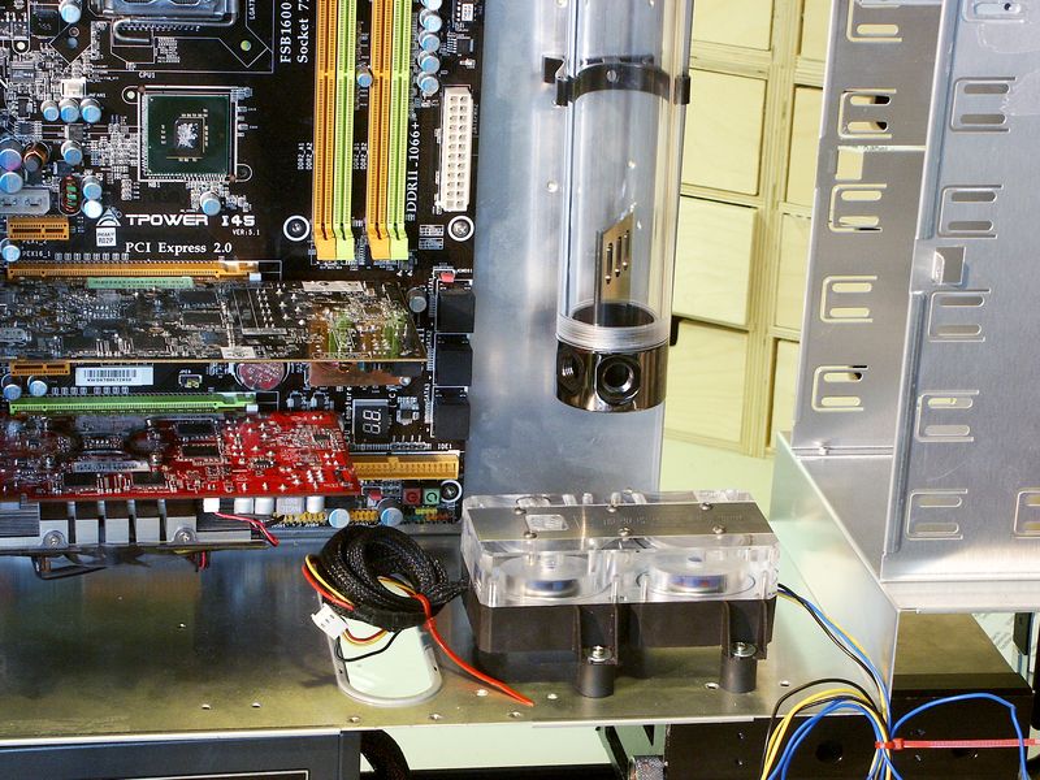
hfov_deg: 19.4
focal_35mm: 101
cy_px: 390
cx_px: 520
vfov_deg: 14.6
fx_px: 3034
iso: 200
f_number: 5.6
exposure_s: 1/8
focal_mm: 25.01
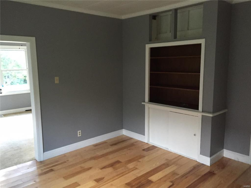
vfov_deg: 48.2
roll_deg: +1.0
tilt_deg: -7.8
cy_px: 94
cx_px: 126
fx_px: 210
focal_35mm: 29
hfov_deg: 61.7
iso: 250
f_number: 2.2
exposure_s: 1/24
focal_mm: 4.15
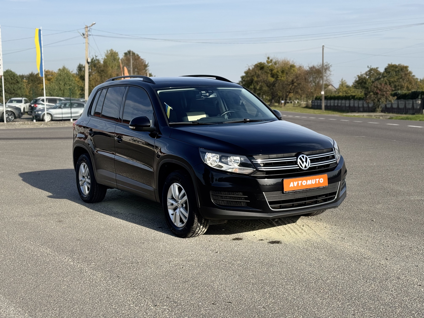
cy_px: 159
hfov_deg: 39.7
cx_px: 212
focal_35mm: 48
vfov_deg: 30.3
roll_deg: +0.7
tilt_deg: -6.2
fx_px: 588
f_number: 1.78
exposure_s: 1/2611
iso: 64
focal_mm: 6.76
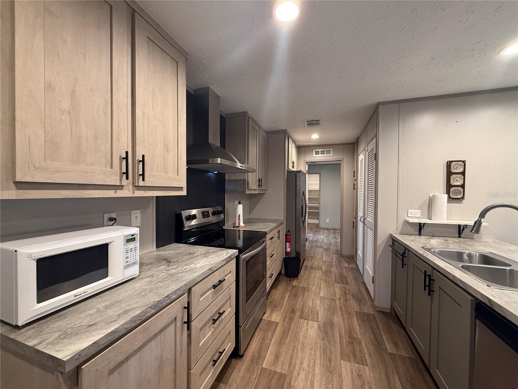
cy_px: 194
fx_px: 209
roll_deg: -0.9
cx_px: 259
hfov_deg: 102.1
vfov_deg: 85.7
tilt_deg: -1.1
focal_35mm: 14
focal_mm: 2.22
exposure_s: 1/60
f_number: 2.2
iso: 320
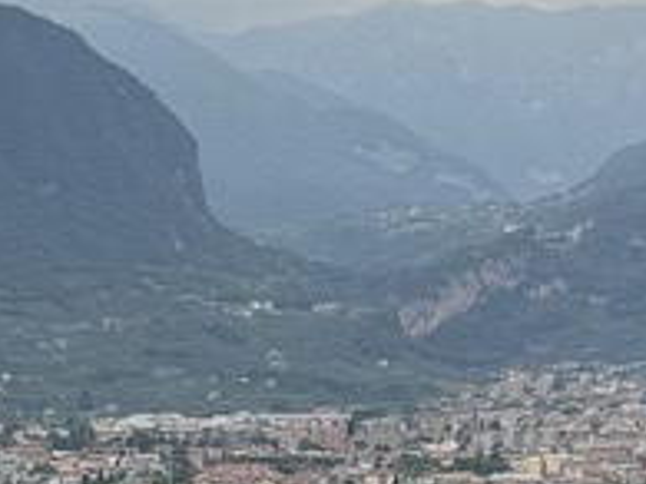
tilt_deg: -8.3
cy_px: 709
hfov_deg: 14.7
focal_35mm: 126
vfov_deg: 11.3
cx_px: -275
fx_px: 2350
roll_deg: +0.2
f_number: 1.78
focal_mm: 6.76
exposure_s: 1/121
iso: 64
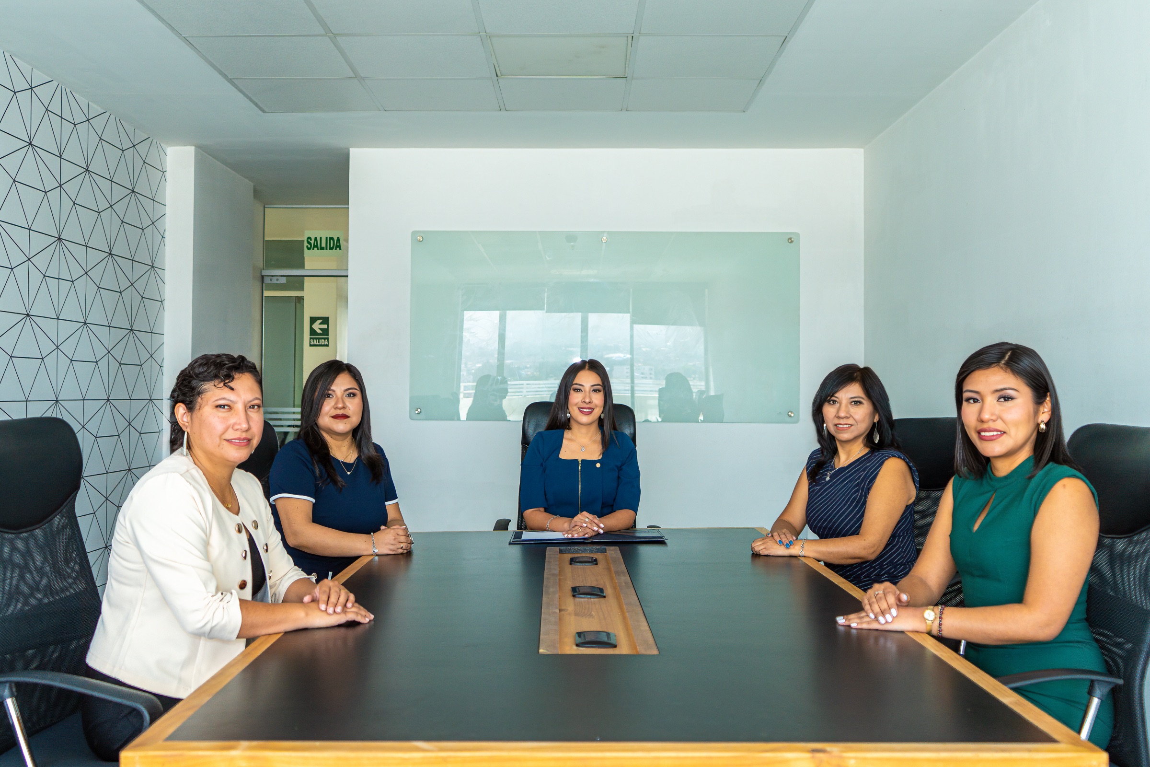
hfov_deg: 60.3
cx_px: 575
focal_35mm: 31
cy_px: 384
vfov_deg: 42.3
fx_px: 990
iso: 320
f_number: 3.5
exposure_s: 1/160
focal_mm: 31
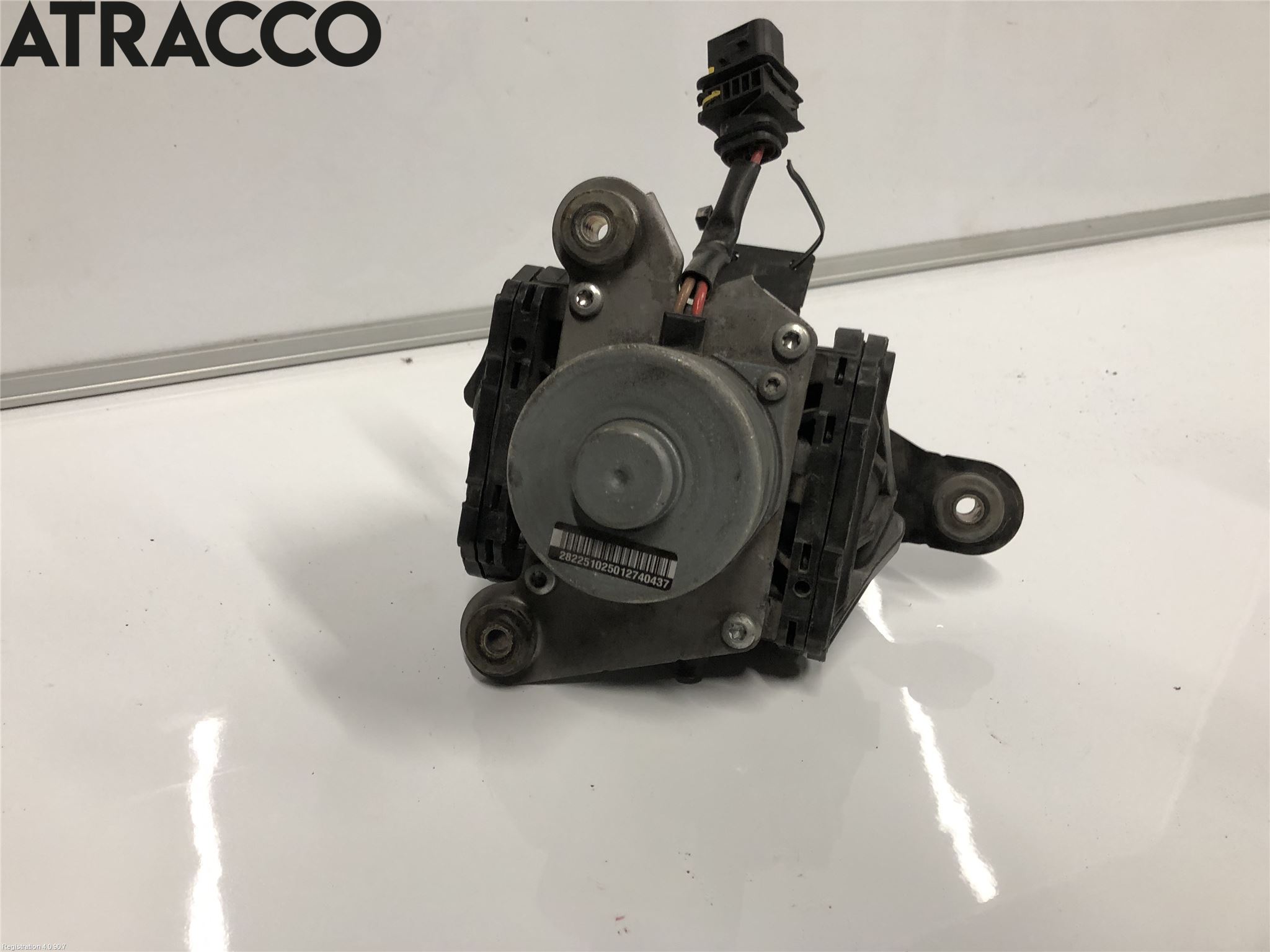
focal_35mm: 28
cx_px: 635
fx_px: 1027
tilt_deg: -30.3
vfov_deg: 49.7
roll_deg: +2.2
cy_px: 476
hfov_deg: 63.4
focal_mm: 3.99
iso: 40
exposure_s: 1/25
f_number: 1.8
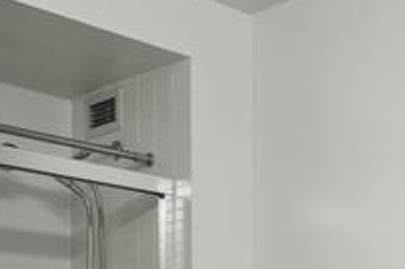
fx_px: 797
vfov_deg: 16.1
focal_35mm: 71
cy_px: 485
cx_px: 760
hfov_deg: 19.6
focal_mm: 14
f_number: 11
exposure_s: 1
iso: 100
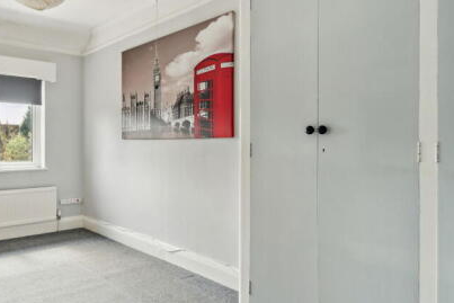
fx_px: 328
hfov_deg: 65.8
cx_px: 123
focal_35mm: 26
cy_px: 156
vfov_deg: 49.6
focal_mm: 16
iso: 640
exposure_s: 1/60
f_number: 5.6
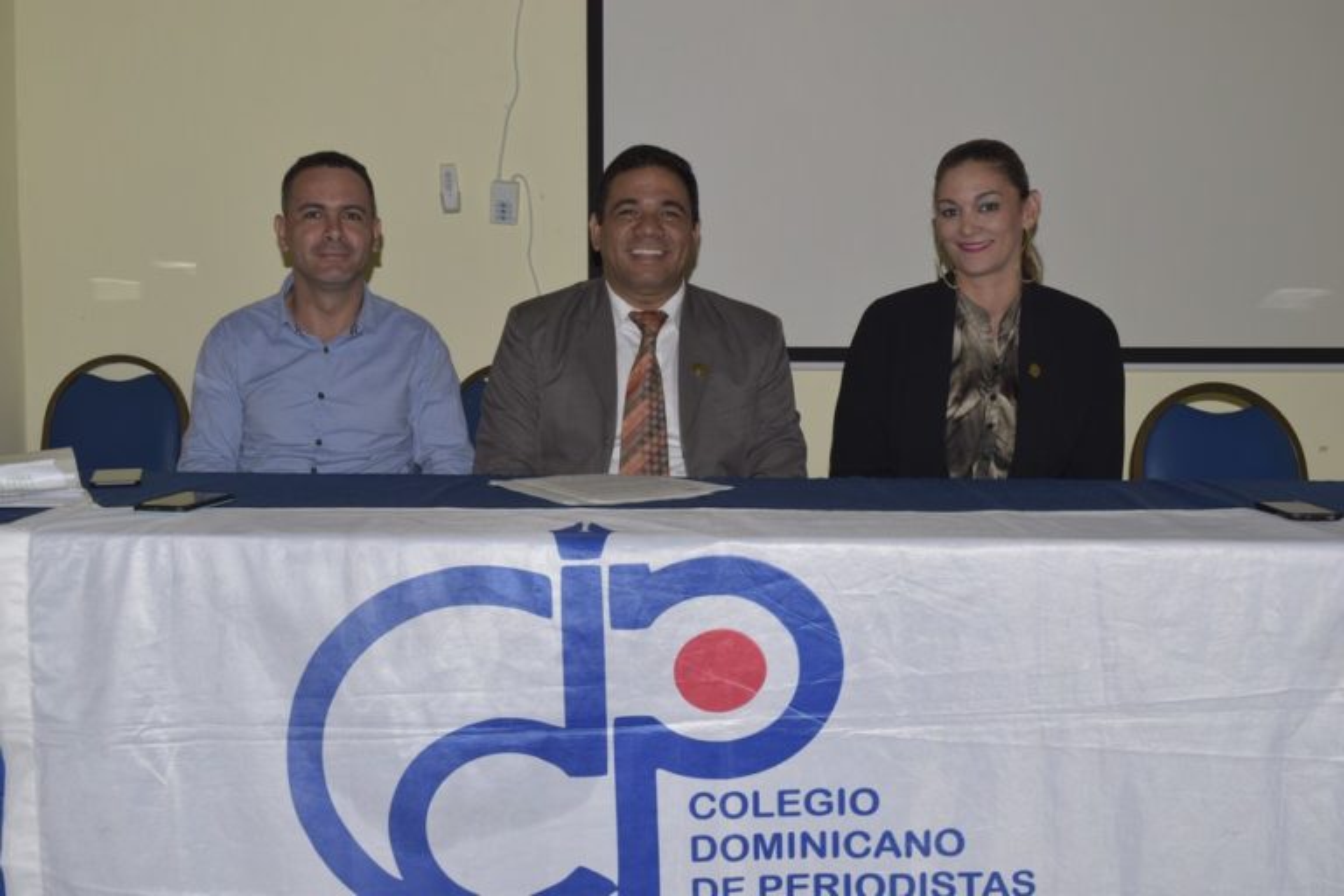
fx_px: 1512
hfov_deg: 47.9
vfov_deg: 33.0
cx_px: 672
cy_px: 448
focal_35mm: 40
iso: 100
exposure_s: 1/100
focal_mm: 27
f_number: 7.1
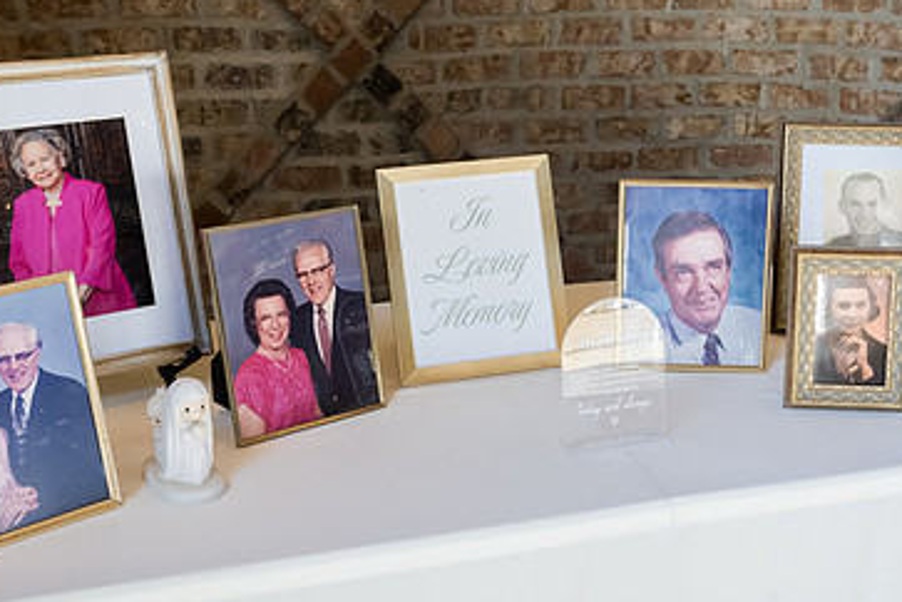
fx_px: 1328
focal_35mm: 53
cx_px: 539
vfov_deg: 25.5
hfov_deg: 37.4
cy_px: 290
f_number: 9
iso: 2500
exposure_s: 1/125
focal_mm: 31
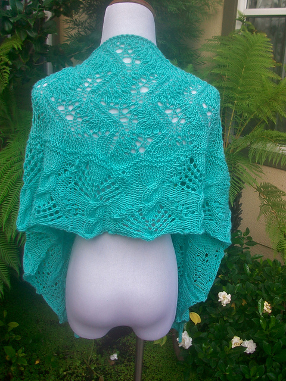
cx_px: 143
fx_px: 353
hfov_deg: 44.2
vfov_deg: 56.8
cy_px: 190
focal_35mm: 32
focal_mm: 5.7
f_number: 2.8
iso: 64
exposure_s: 1/125
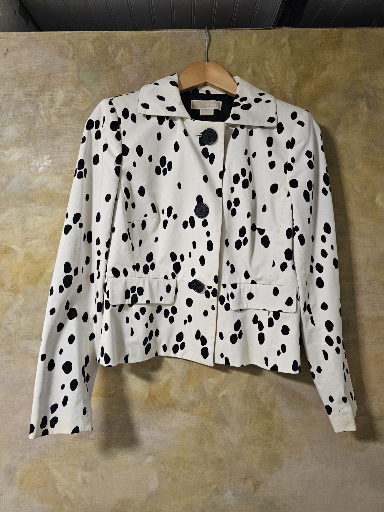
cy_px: 256
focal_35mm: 23
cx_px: 192
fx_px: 340
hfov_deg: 58.9
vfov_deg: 73.9
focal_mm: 6.3
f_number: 1.7
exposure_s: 1/120
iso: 800
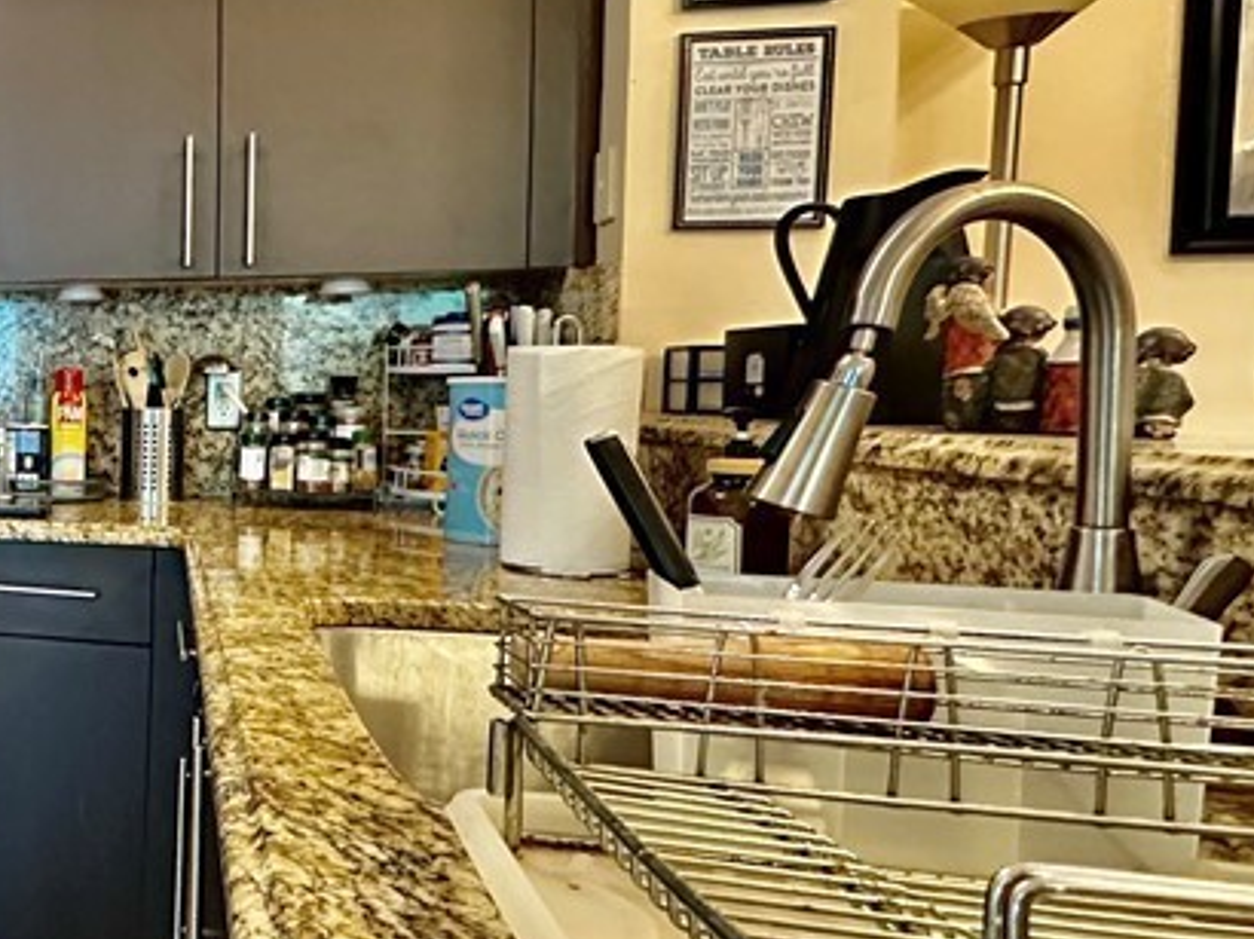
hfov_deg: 39.0
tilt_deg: -2.6
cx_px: -239
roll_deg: +0.0
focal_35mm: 35
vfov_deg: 40.6
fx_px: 1267
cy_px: 447
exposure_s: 1/60
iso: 1000
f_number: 2.2
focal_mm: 2.22
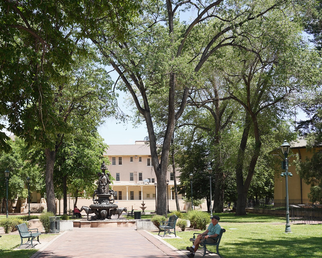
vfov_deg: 33.3
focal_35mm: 45
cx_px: 110
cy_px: 164
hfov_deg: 40.7
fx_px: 429
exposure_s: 1/100
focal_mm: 31
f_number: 9
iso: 100
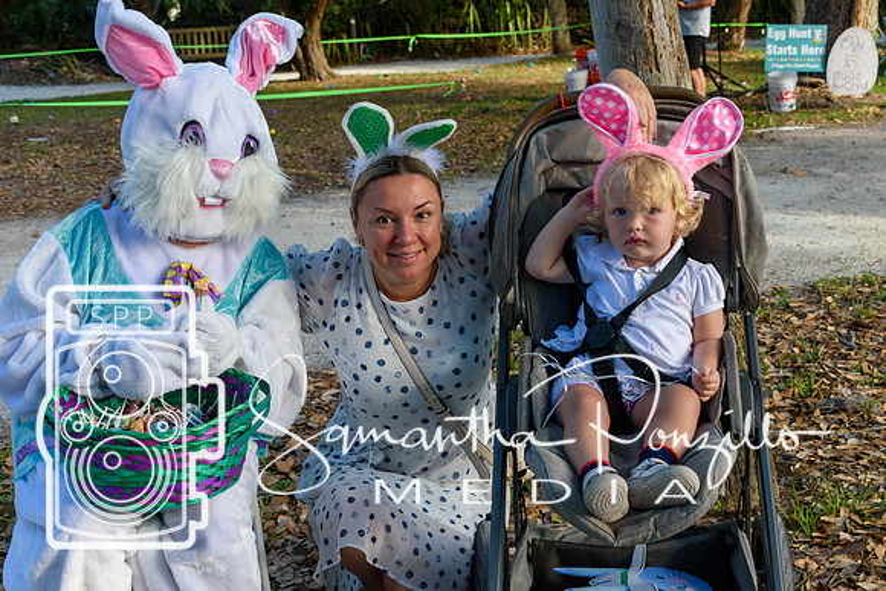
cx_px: 443
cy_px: 296
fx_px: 1292
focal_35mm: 52
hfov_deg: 37.8
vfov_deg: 25.8
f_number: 7.1
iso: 400
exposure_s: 1/200
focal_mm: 35
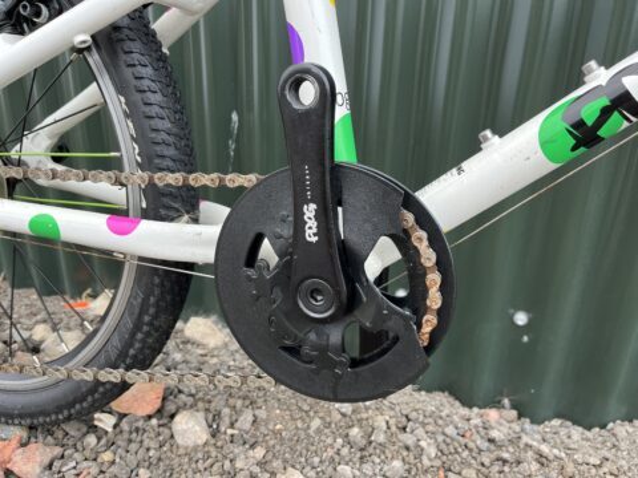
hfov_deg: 67.3
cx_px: 319
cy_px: 239
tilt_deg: -22.2
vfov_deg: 53.1
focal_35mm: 26
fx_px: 479
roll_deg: -1.3
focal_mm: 5.1
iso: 50
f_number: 1.6
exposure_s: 1/404
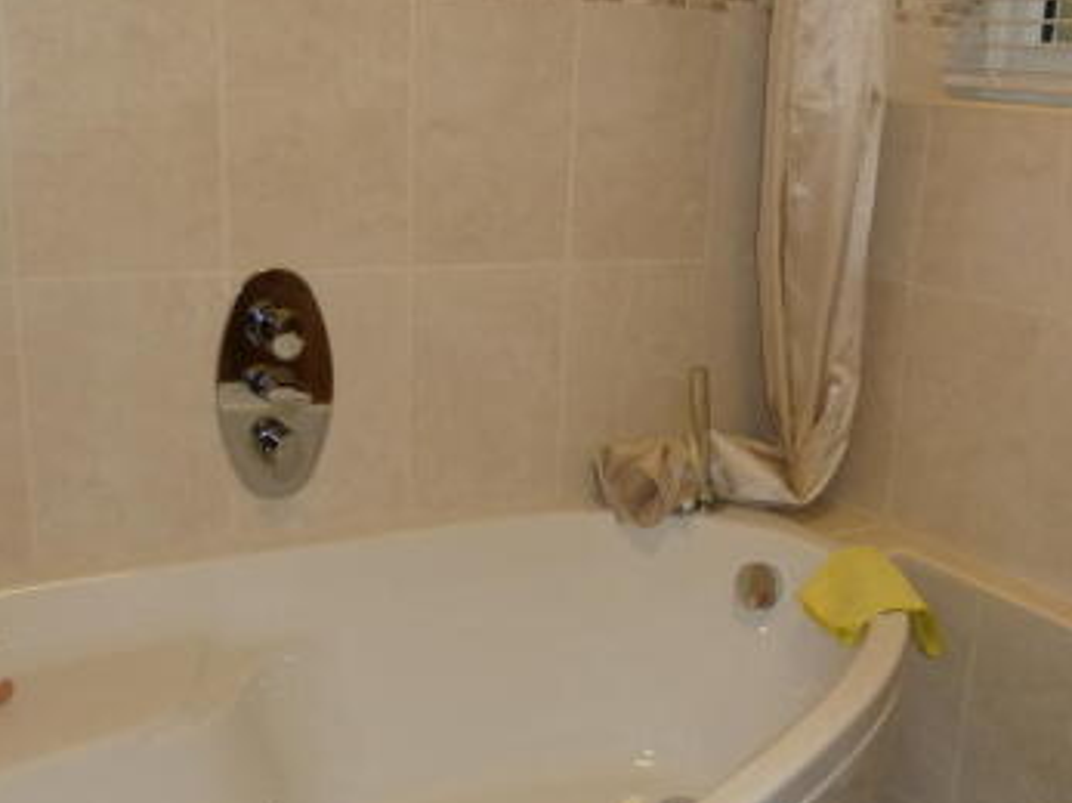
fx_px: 1300
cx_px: 641
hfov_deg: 44.6
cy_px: 486
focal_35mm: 42
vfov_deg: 34.2
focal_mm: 4.1
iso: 160
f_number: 3.3
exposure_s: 1/30
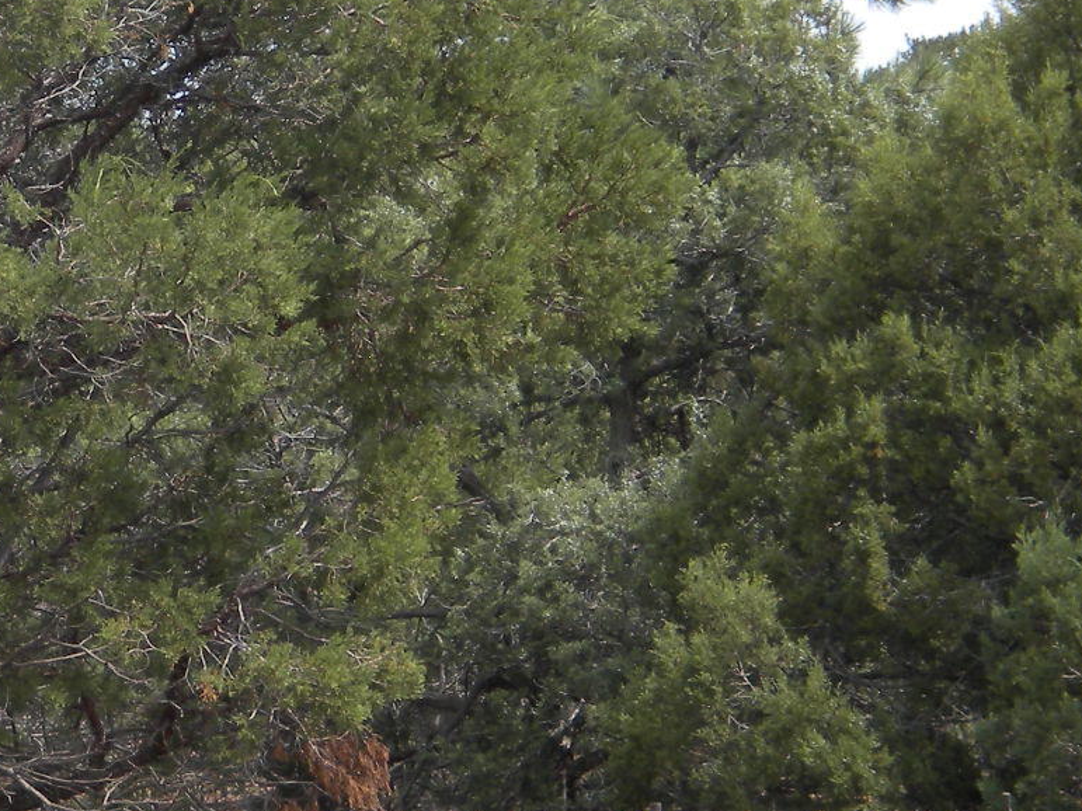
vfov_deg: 5.3
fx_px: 8719
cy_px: 237
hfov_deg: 7.1
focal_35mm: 279
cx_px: 70
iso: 80
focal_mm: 18.9
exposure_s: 1/216
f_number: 5.9
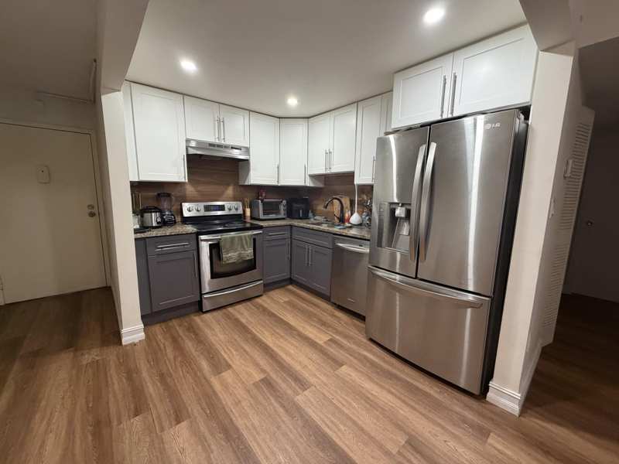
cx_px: 310
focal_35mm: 14
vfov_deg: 85.7
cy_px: 232
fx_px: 250
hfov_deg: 102.1
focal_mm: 2.22
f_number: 2.2
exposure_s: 1/60
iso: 320
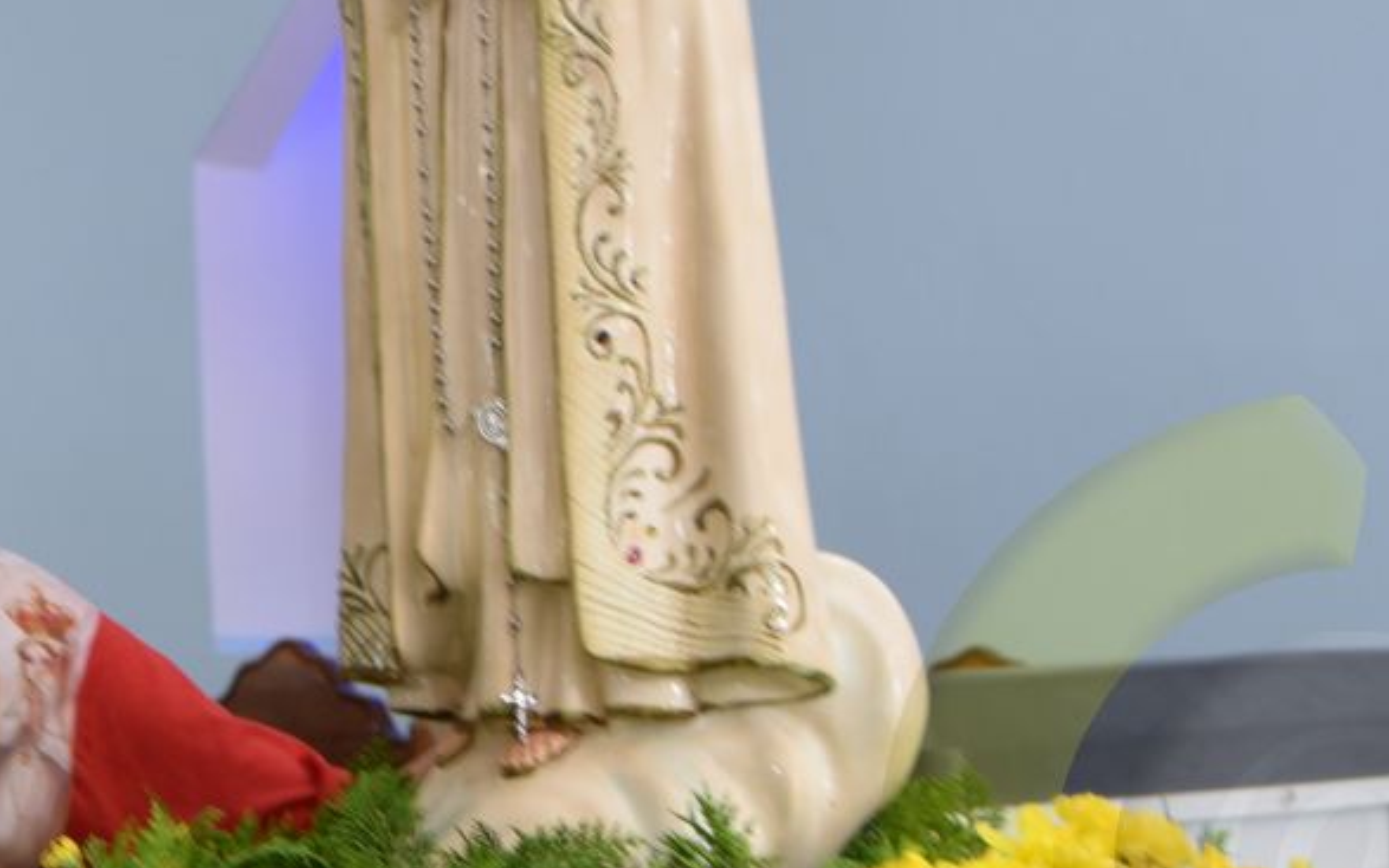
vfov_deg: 11.9
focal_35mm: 110
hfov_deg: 18.4
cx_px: -45
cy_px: 527
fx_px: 4164
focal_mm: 22
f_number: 3.2
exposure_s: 1/40
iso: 180
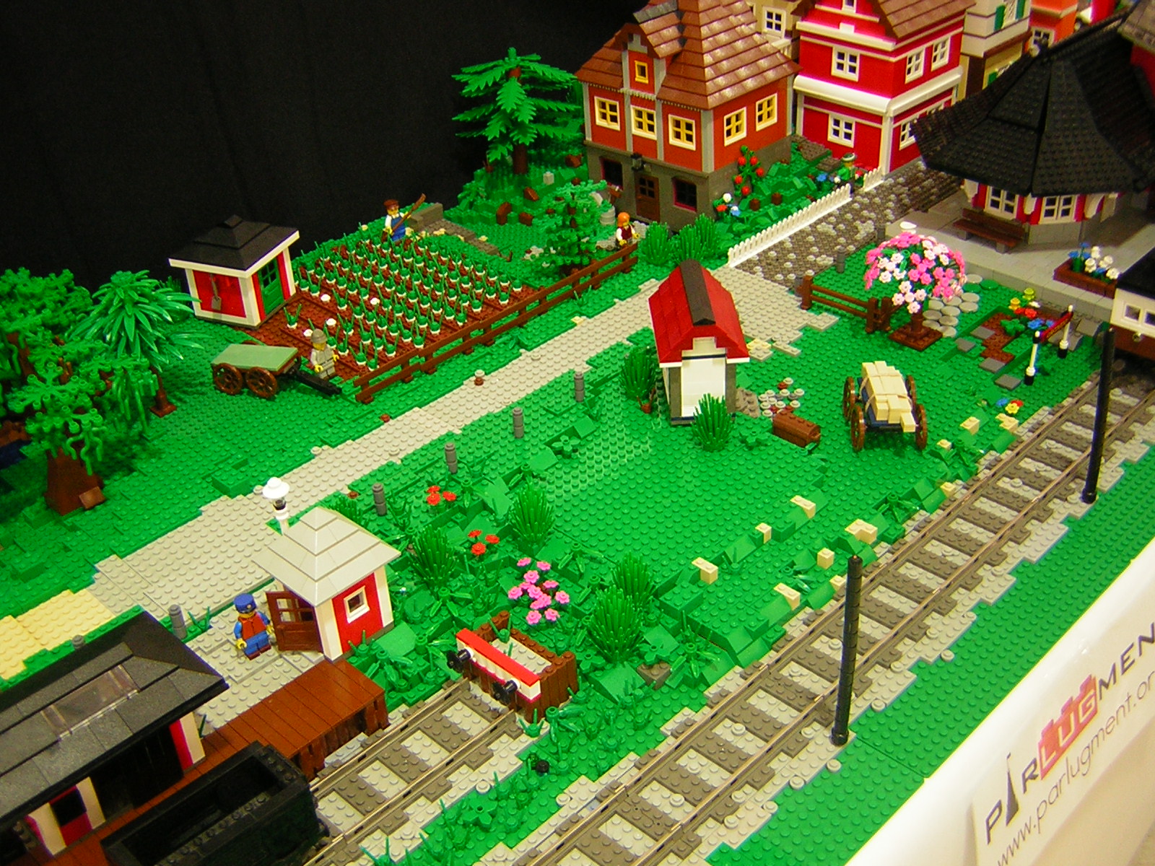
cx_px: 578
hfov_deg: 46.8
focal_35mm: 40
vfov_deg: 36.0
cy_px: 433
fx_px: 1335
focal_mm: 5.2
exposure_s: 1/5.7
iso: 70
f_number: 2.7
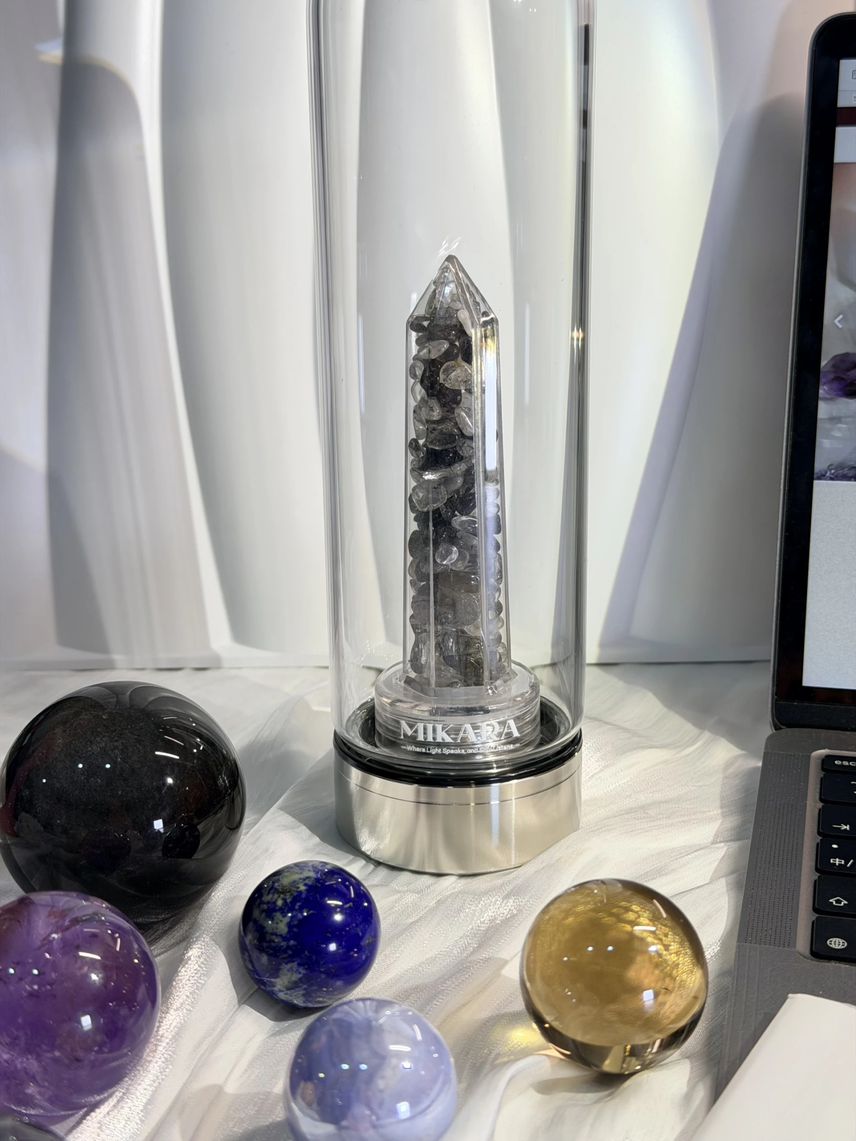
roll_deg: +0.2
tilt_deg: -16.6
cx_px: 428
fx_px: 1583
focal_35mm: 48
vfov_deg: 39.7
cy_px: 570
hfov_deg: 30.3
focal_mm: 6.76
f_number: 1.78
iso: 64
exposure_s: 1/216
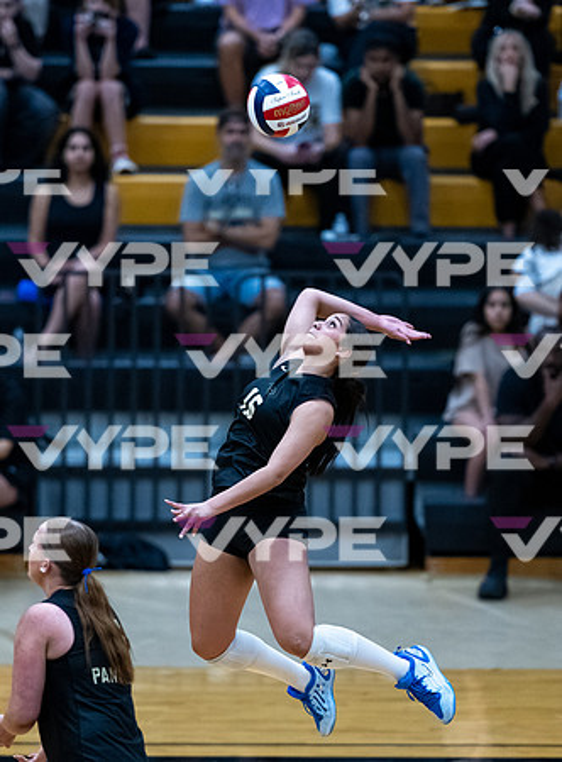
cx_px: 315
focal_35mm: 346
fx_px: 7561
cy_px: 437
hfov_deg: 4.3
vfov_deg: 5.8
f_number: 2
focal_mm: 200
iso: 3200
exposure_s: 1/1600
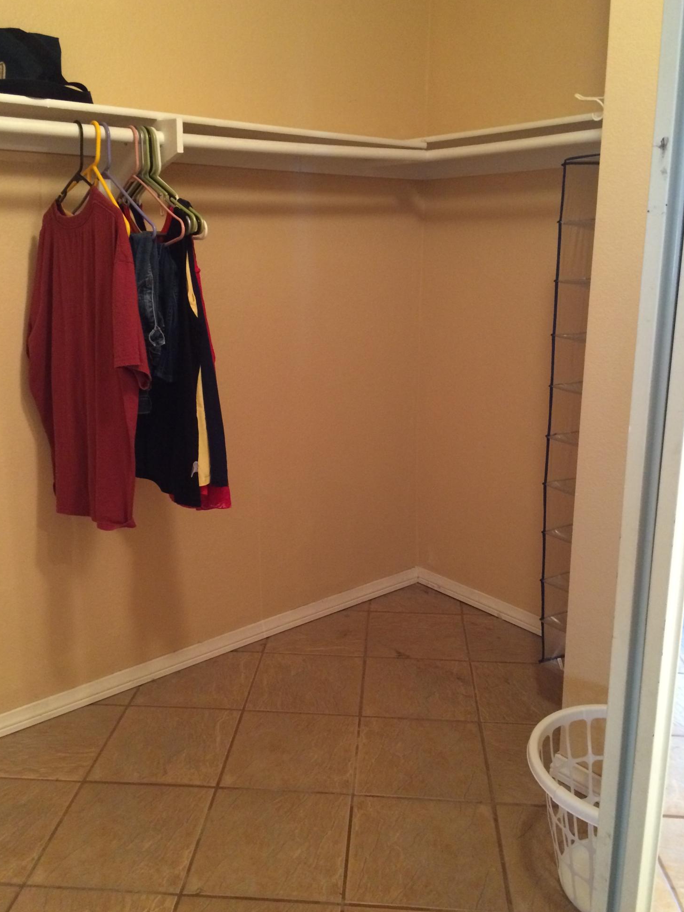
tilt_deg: -14.7
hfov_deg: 46.8
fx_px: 790
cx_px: 334
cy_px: 445
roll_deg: +1.1
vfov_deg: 60.0
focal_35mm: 30
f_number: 2.2
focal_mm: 4.15
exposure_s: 1/30
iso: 320
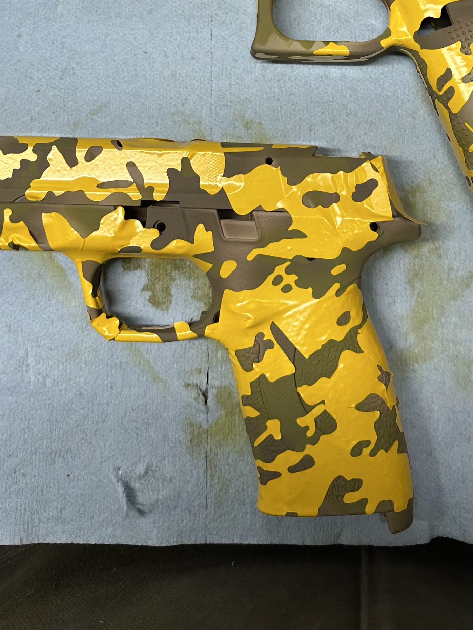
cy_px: -39
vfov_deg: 32.9
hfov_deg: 28.0
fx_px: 947
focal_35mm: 52
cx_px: 275
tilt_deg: -79.1
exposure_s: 1/120
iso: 80
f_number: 1.78
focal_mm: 6.86
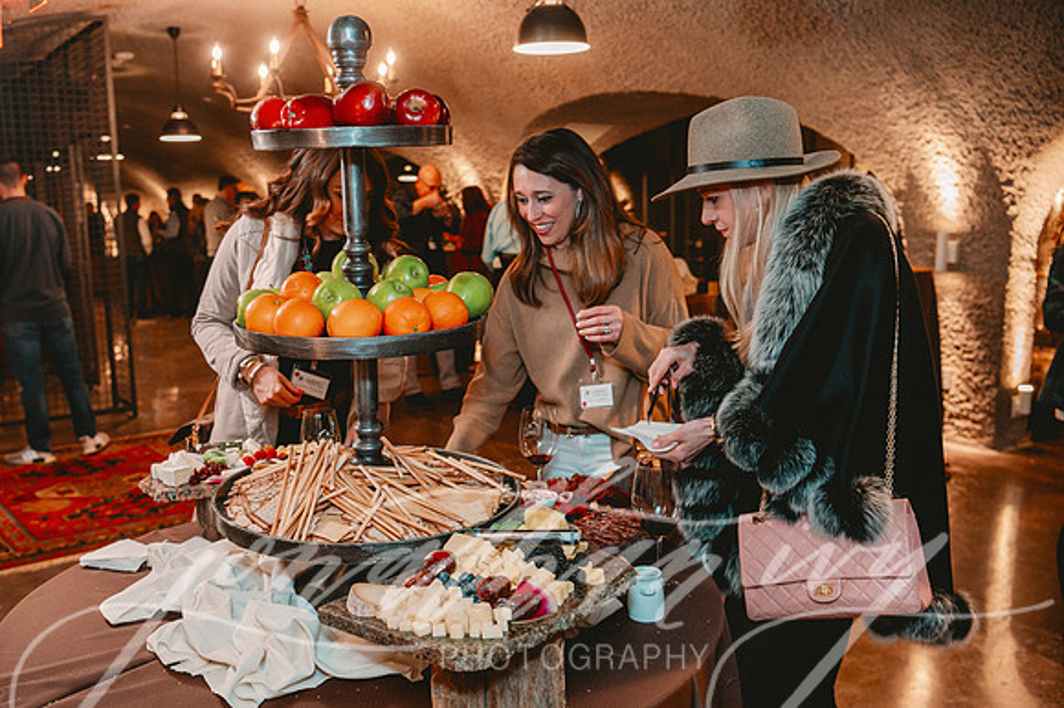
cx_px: 490
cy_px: 382
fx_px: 1020
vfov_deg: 38.3
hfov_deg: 55.0
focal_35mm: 35
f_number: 4
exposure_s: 1/60
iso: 2000
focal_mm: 32
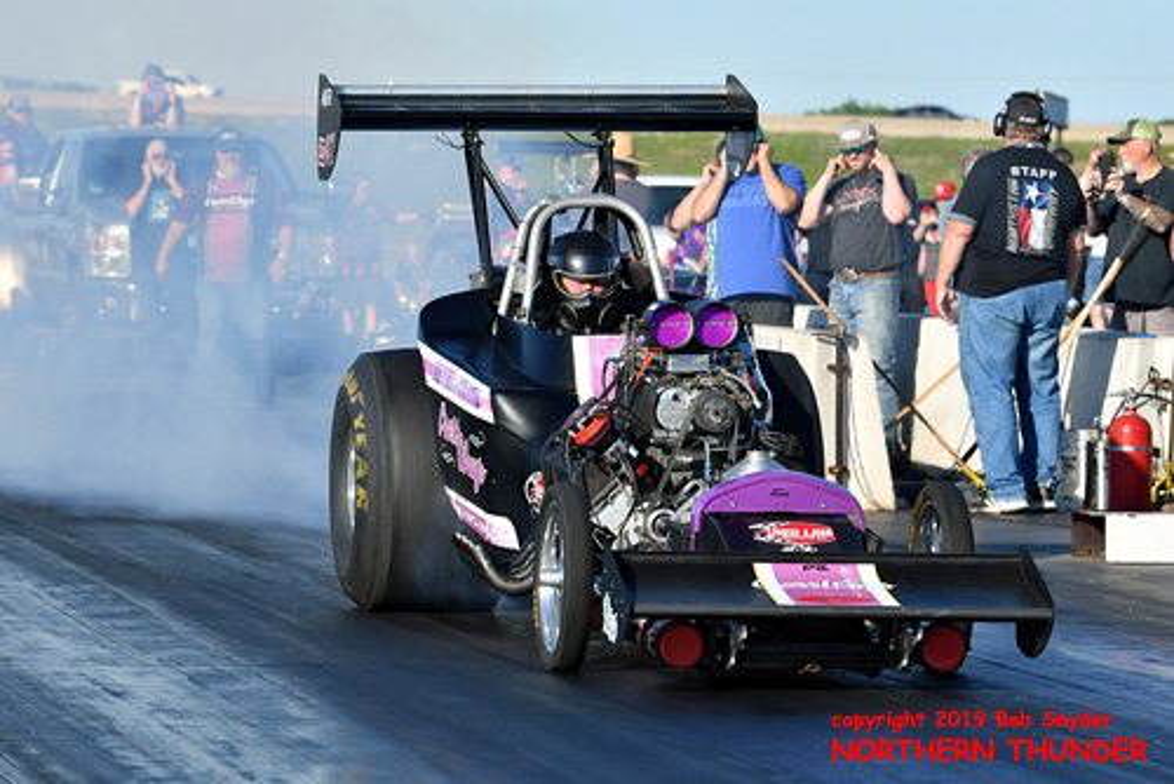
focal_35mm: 188
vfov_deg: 7.3
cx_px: 587
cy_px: 392
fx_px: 6118
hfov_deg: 11.0
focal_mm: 125
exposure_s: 1/1250
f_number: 5.6
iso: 200
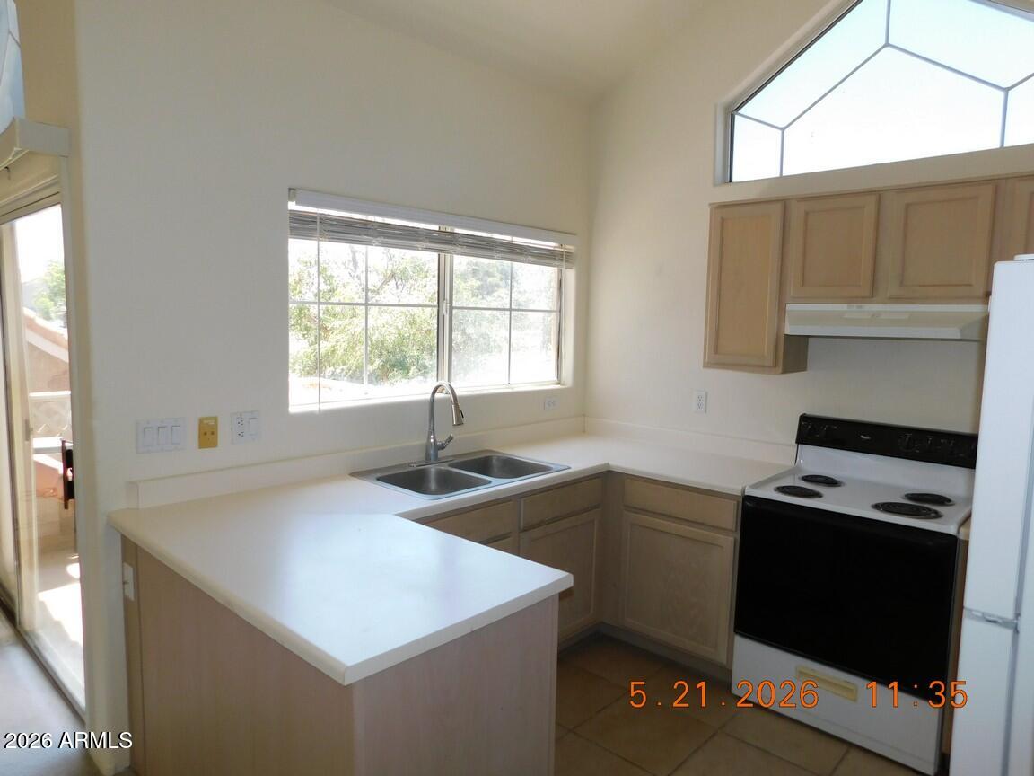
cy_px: 388
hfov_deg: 73.9
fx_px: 687
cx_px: 517
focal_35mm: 23
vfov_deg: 58.9
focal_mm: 4
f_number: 3
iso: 125
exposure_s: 1/125
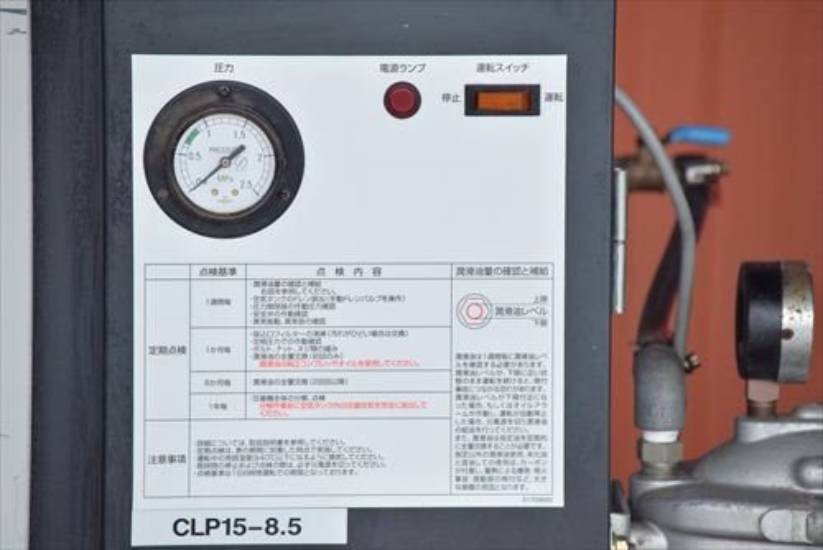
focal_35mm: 330
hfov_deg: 6.2
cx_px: 412
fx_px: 7548
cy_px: 275
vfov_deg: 4.2
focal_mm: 220
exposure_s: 1/500
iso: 1250
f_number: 6.3
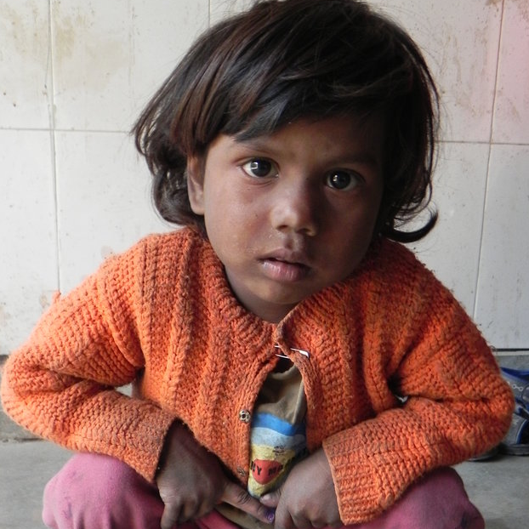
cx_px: 285
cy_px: 355
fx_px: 830
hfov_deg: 35.3
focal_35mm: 48
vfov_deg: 35.0
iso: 293
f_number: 2.8
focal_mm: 5.9
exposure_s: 1/30
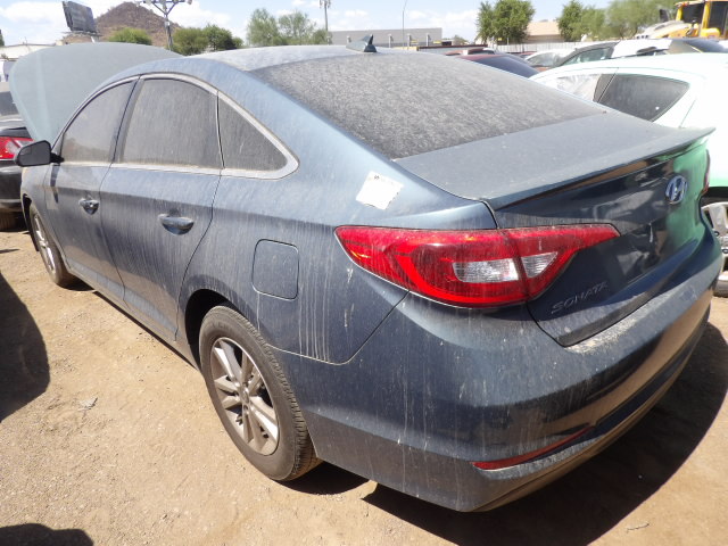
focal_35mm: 24
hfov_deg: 71.6
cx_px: 364
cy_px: 273
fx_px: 505
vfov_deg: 56.8
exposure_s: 1/277
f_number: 5.6
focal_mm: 4.3
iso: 100
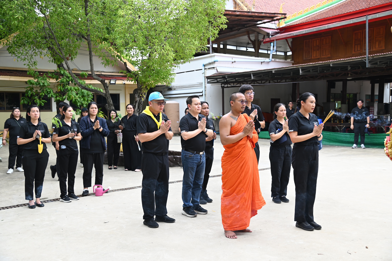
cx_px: 196
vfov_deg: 35.0
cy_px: 130
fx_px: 413
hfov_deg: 50.7
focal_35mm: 38
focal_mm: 38
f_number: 5
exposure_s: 1/160
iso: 200
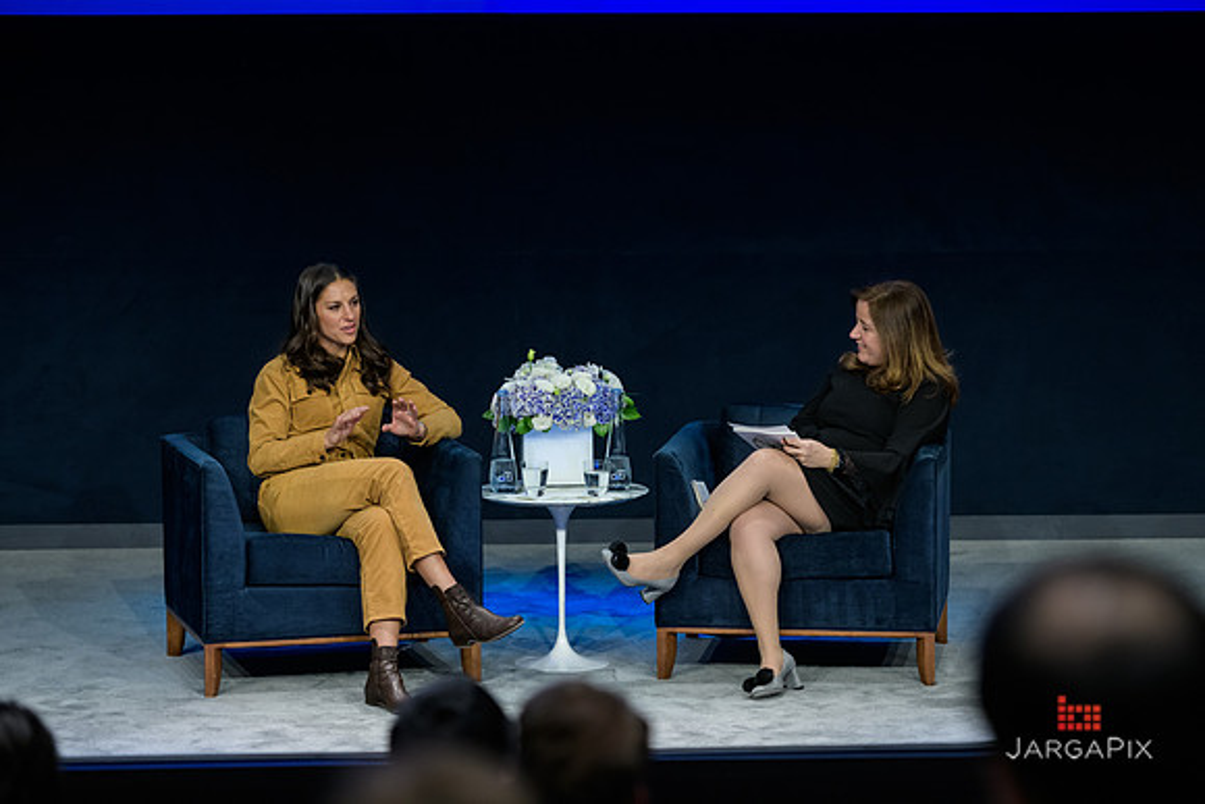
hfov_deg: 17.6
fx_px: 3884
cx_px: 602
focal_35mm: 116
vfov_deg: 11.8
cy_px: 402
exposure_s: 1/200
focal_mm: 116
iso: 1600
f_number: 3.2
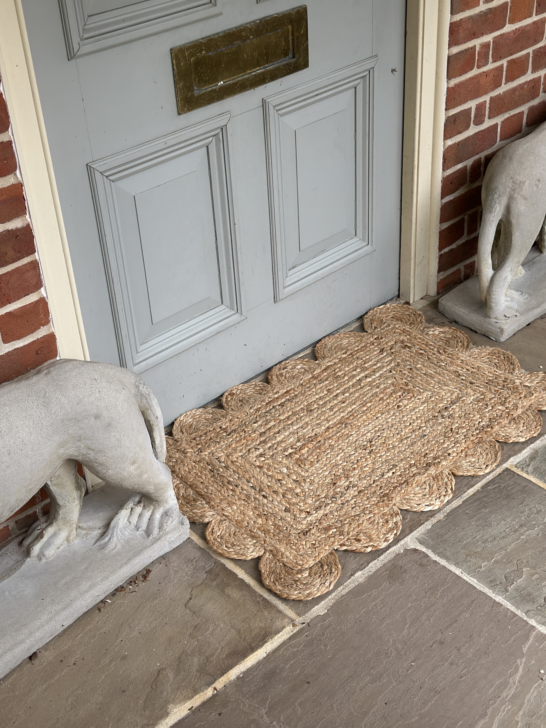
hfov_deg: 30.3
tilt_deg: -33.6
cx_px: 273
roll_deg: +3.7
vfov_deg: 39.7
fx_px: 1009
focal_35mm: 48
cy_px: 364
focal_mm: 6.86
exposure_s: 1/171
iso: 100
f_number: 1.78
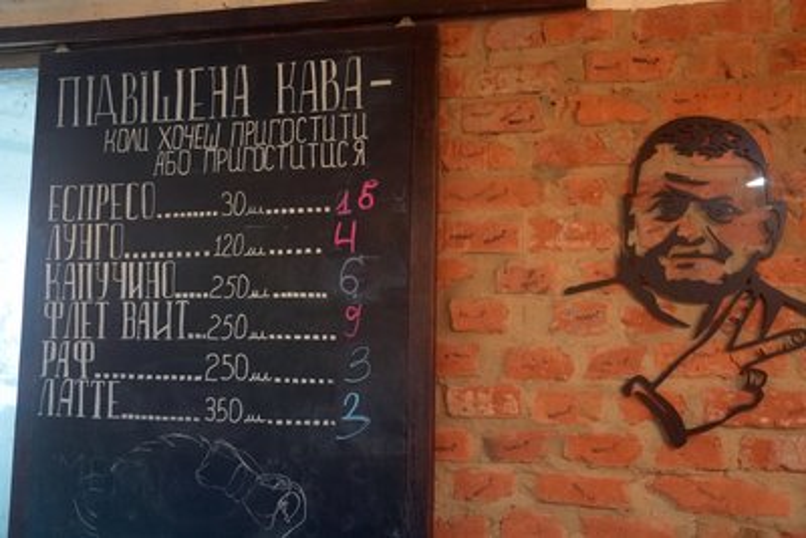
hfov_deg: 60.3
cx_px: 403
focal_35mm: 31
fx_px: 694
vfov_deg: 42.4
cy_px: 269
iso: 8000
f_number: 2.8
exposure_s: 1/160
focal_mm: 31
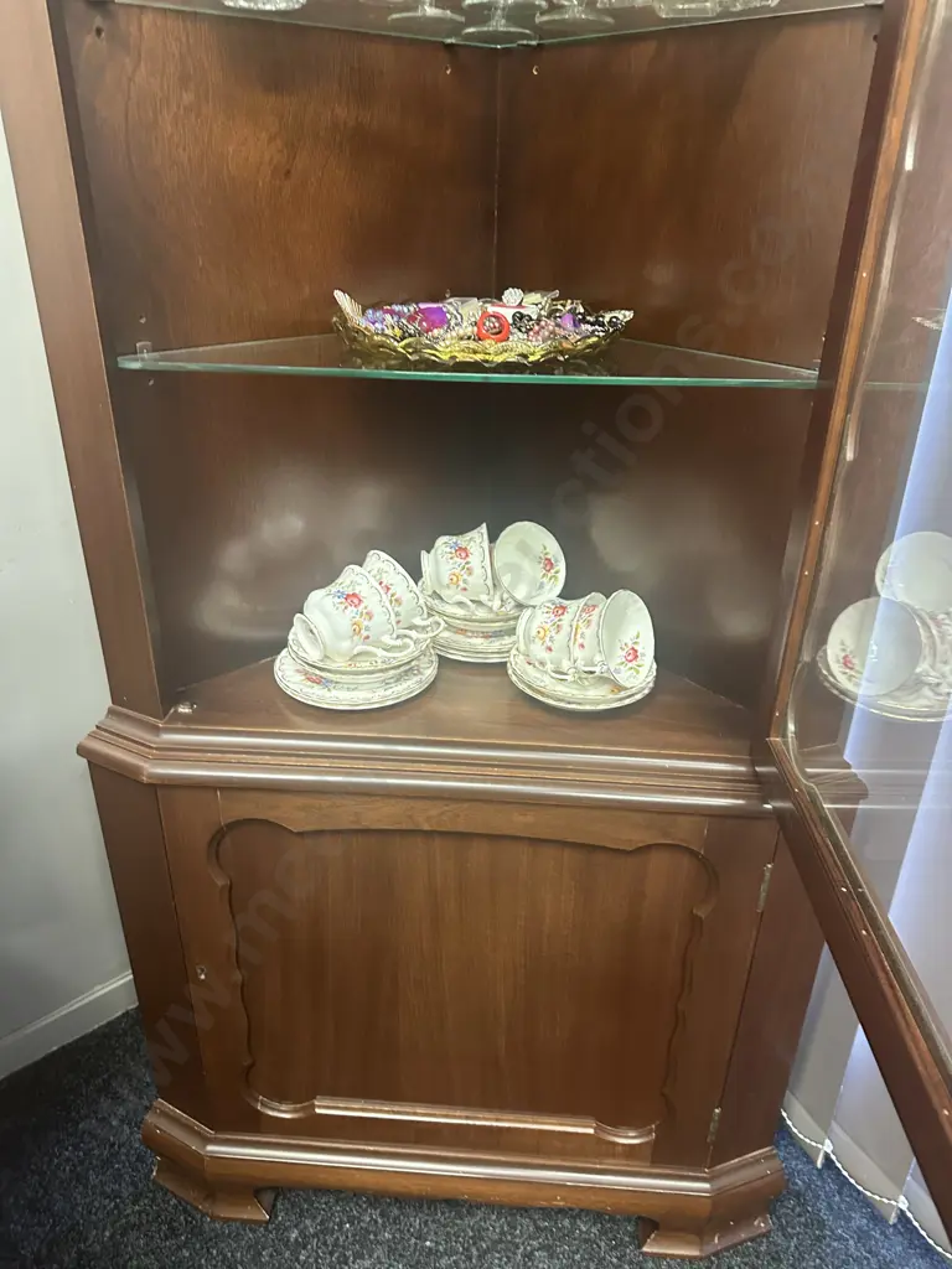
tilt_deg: -25.4
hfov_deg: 56.8
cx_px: 476
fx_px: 880
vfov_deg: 71.6
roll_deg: -0.2
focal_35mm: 24
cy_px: 634
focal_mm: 6.86
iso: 640
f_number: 1.78
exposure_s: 1/50
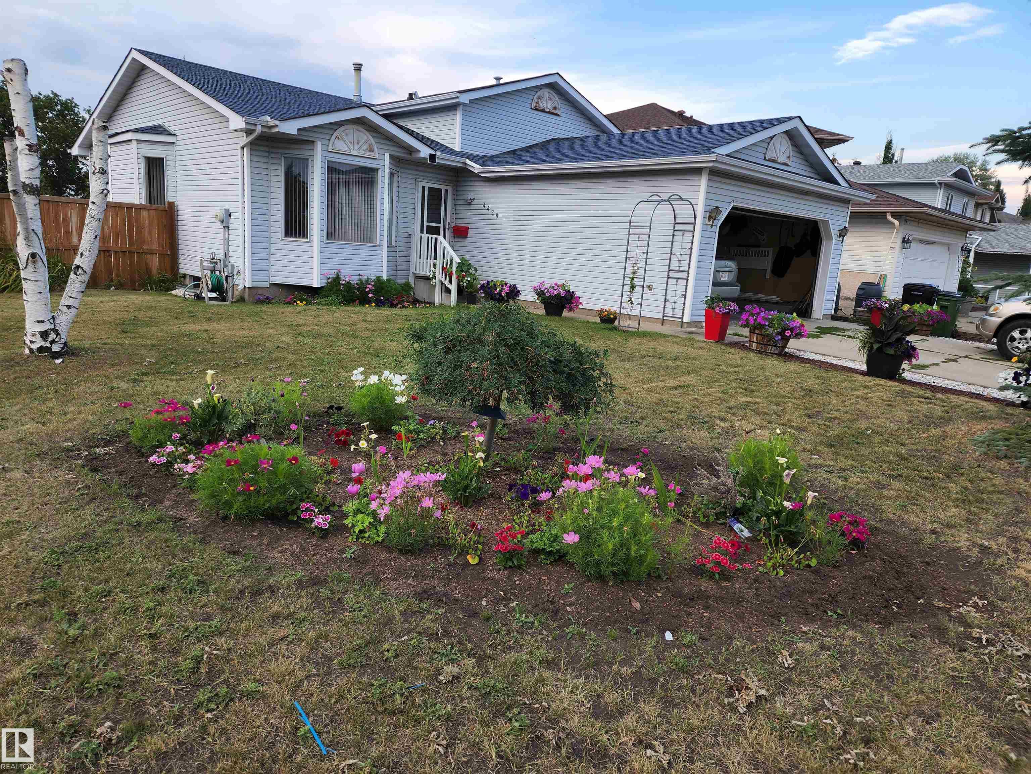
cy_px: 387
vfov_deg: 58.9
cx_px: 516
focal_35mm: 23
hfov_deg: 73.9
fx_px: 685
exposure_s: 1/180
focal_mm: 6.4
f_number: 1.8
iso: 20
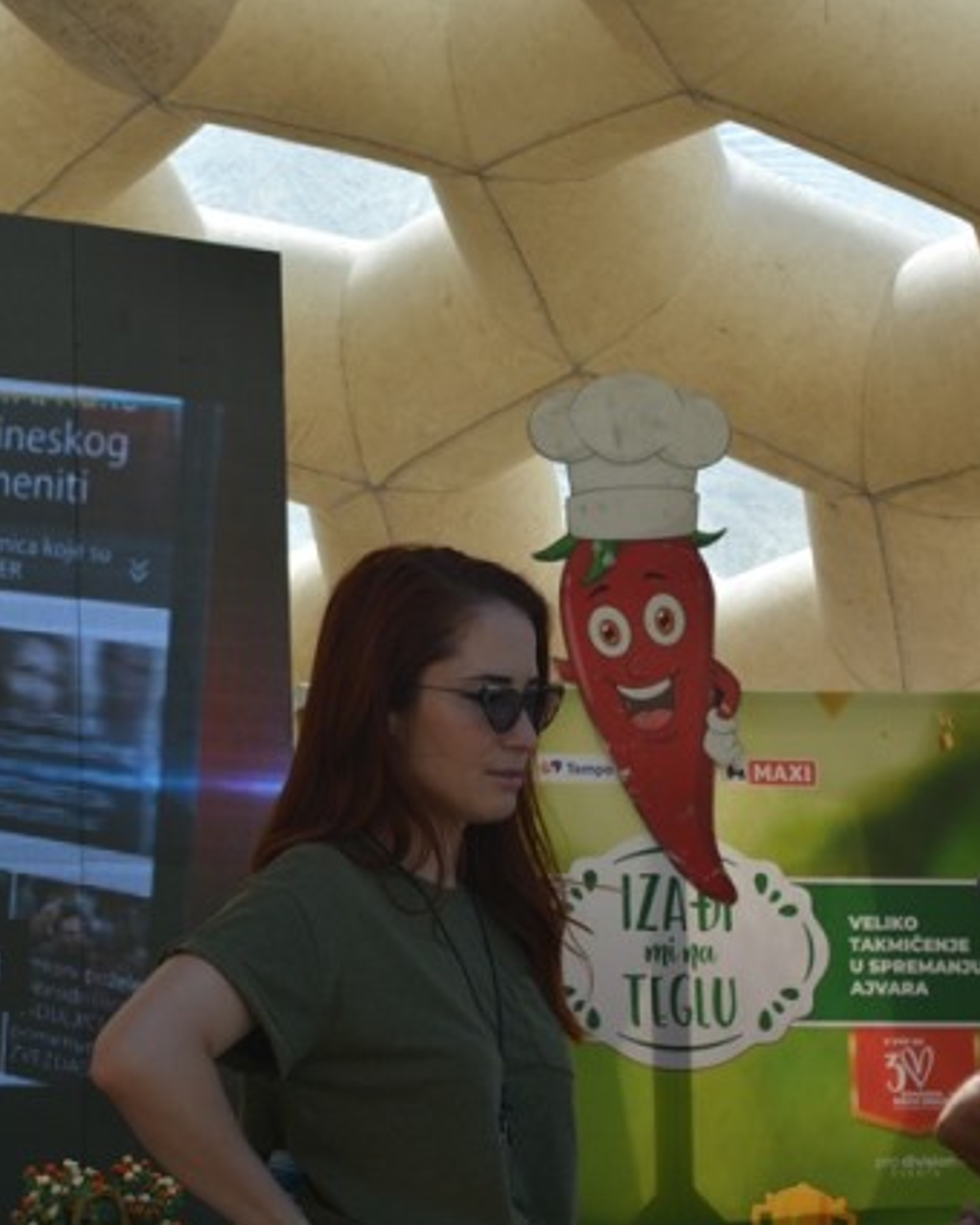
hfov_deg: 13.2
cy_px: 614
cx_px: 340
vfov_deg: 16.5
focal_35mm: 117
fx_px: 4231
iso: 140
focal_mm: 55
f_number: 8
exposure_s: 1/250
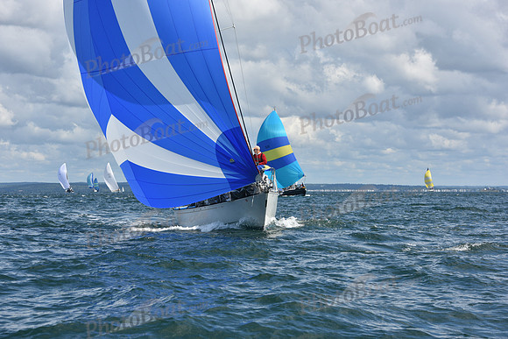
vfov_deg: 13.7
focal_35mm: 100
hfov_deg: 20.4
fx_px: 1411
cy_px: 170
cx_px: 254
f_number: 8
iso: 250
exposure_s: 1/1250
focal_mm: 100
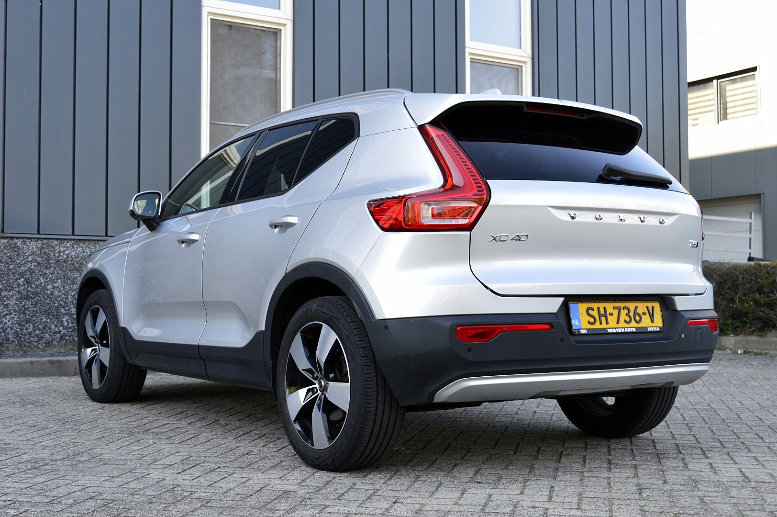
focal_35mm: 48
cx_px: 388
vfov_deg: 28.0
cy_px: 258
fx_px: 1035
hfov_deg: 41.1
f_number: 9
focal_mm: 32
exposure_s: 1/100
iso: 400
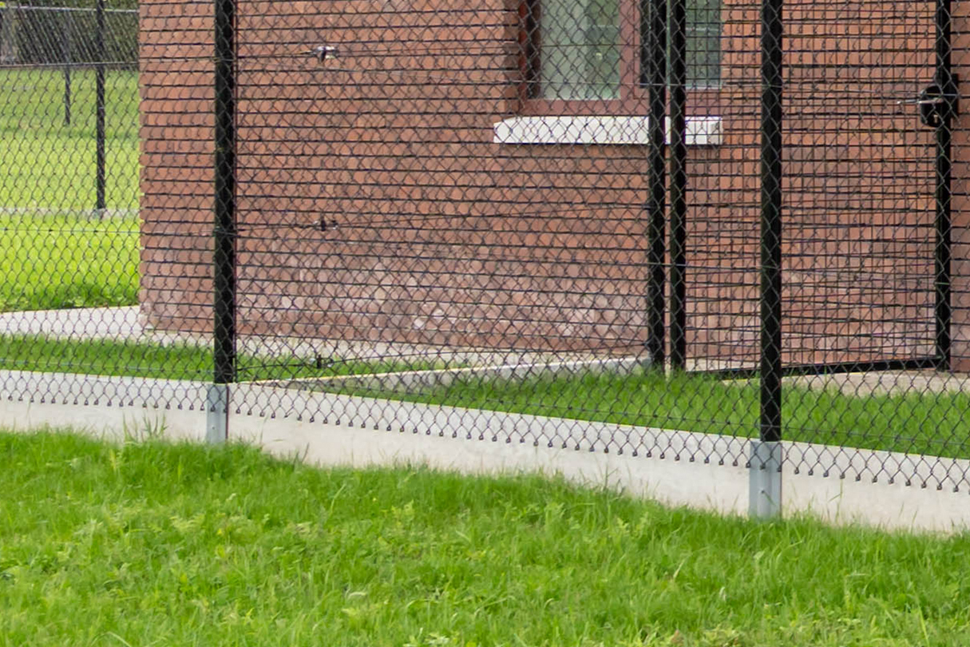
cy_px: -617
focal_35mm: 175
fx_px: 4708
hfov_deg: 10.3
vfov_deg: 7.6
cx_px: 2281
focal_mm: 30.3
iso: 200
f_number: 4
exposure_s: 1/500
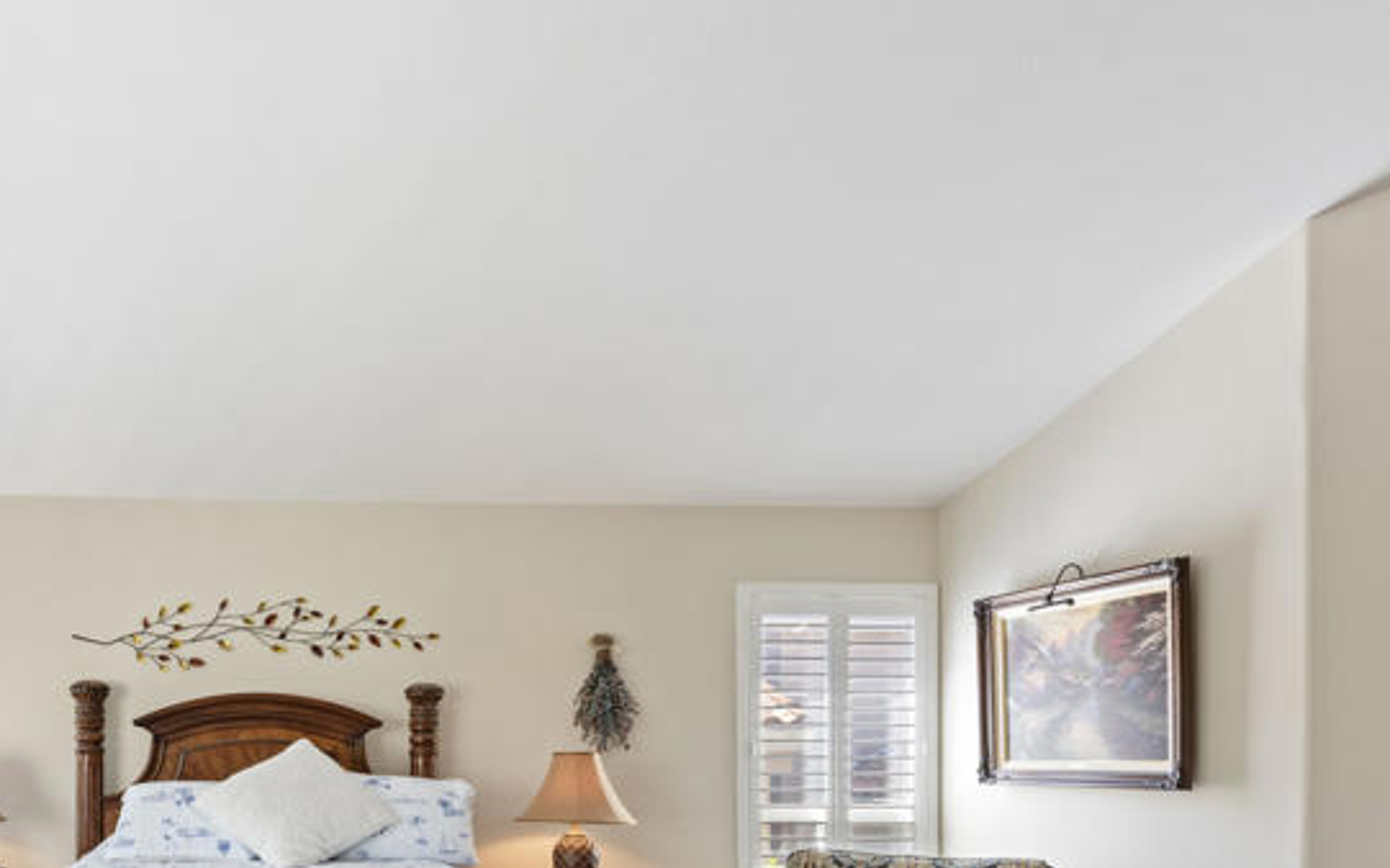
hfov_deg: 62.6
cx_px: 277
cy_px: 769
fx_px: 1023
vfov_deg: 42.5
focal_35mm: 27
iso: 200
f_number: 9.5
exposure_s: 1/4
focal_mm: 14
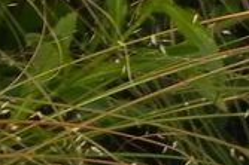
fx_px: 4374
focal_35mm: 633
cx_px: 305
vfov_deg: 2.2
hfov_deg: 3.3
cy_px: 187
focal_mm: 16.9
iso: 160
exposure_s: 1/20
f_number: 4.5
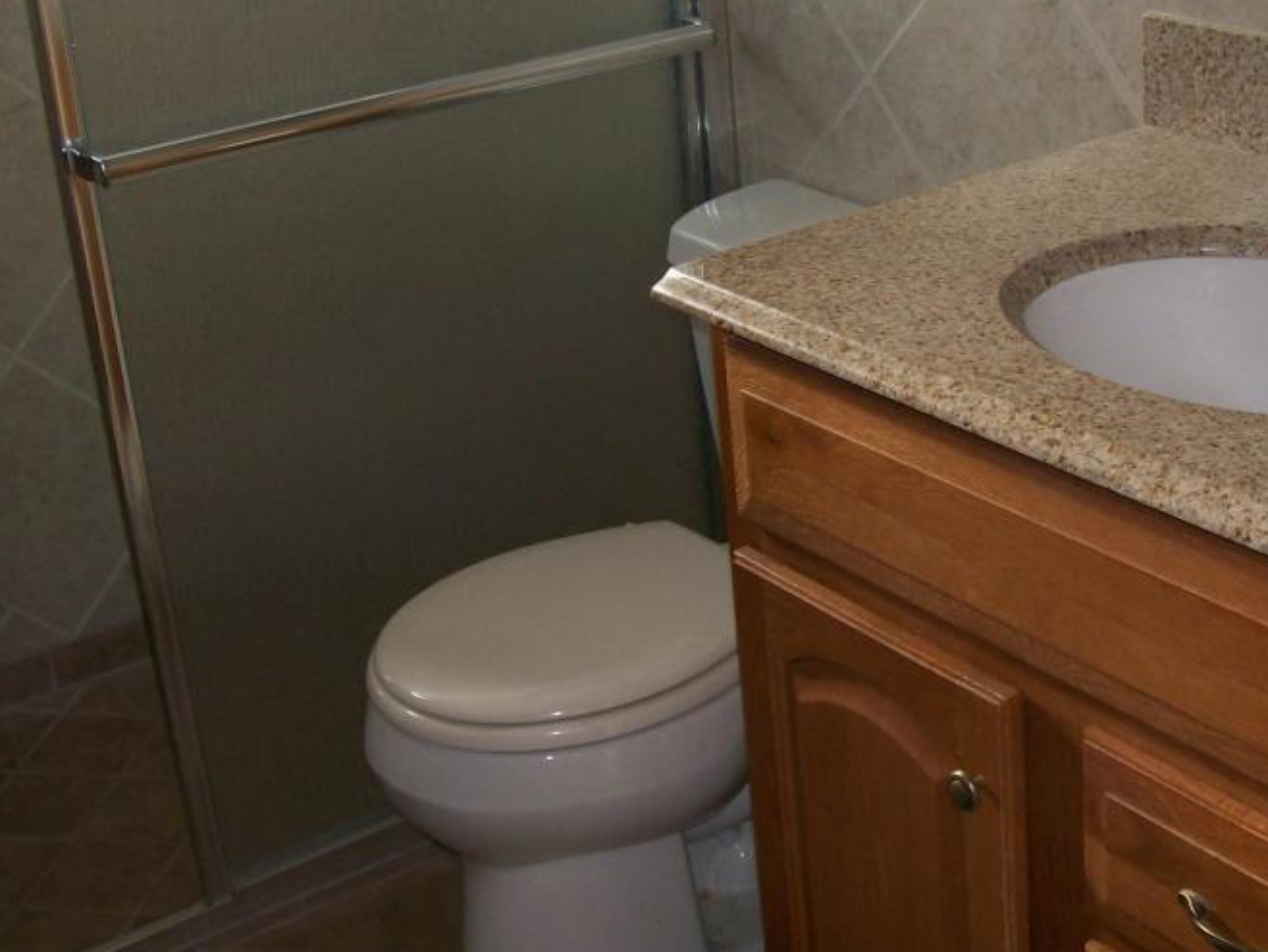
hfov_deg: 34.0
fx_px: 2052
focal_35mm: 56
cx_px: 846
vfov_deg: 26.1
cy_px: 414
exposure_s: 1/64
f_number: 2.7
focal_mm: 6
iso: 80
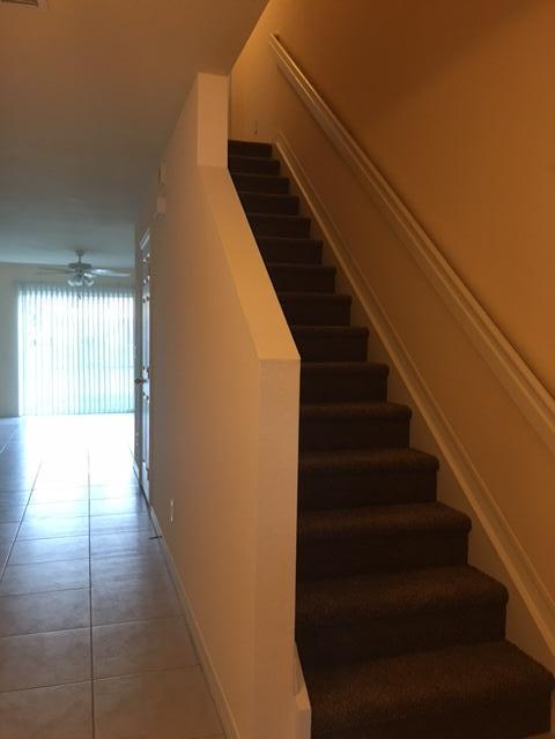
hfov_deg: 48.2
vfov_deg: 61.7
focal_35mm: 29
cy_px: 370
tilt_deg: -0.7
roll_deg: -0.7
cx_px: 278
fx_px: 620
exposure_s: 1/17
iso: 100
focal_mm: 4.15
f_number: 2.2
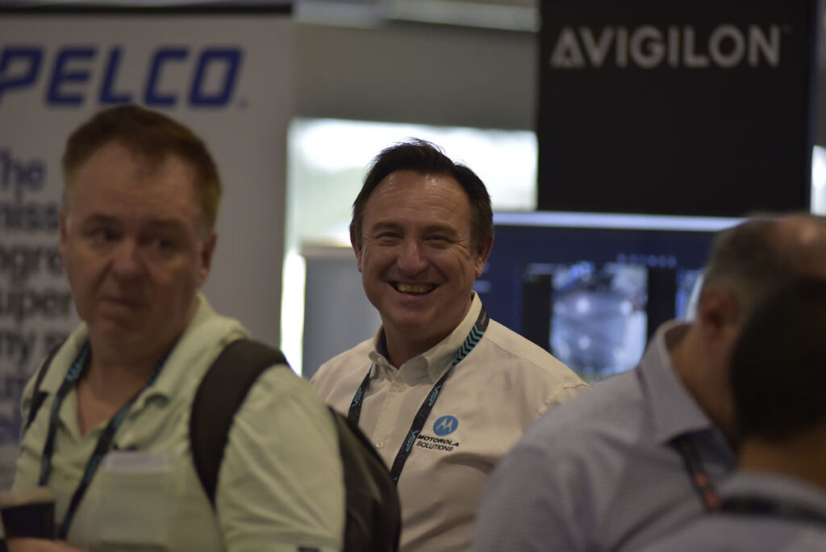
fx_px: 4132
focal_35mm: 180
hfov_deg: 11.4
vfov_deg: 7.6
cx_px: 413
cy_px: 276
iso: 1800
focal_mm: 180
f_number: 2.8
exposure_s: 1/500
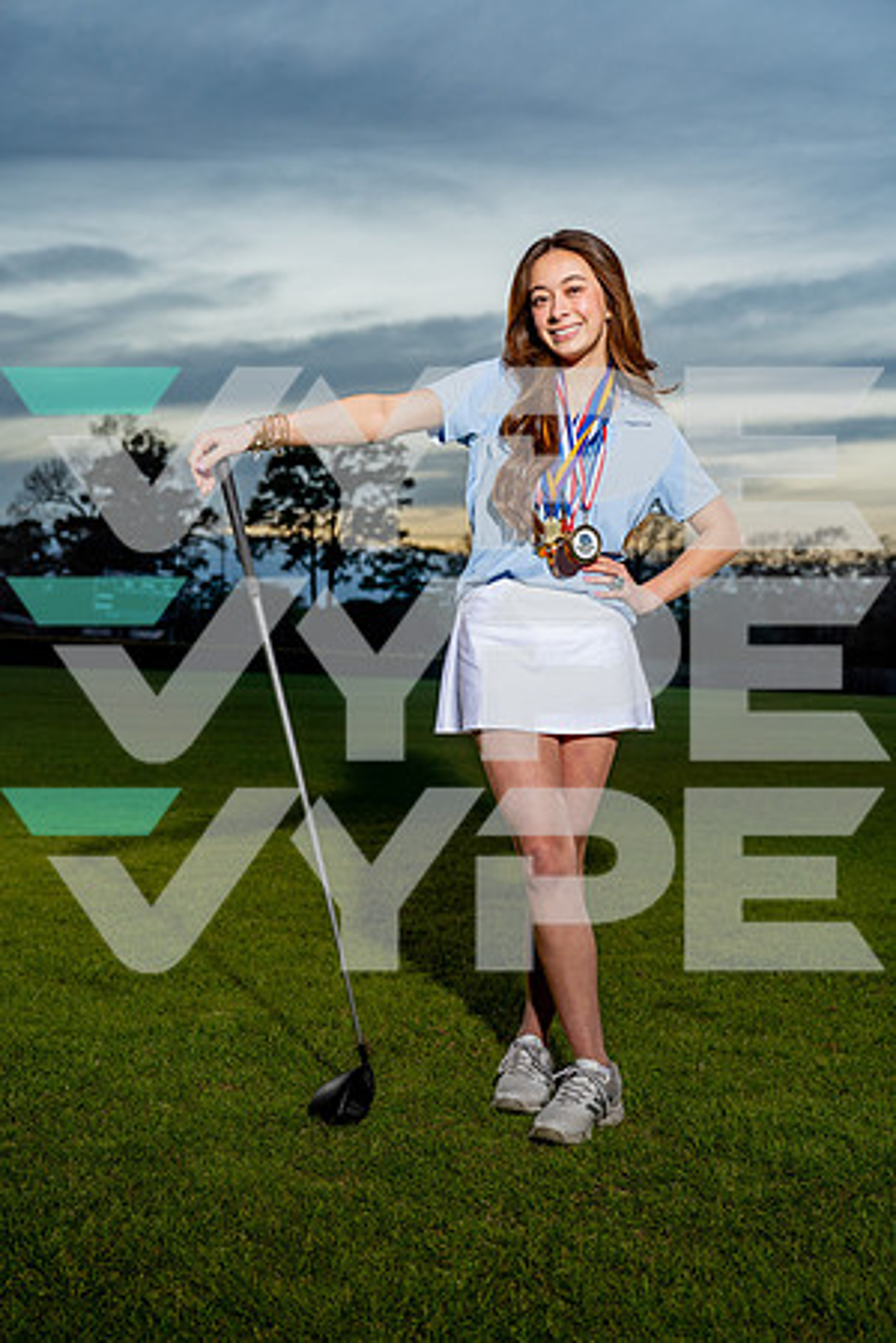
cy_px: 672
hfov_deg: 34.2
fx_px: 1456
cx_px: 448
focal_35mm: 39
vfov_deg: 49.6
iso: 400
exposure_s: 1/250
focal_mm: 39
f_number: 4
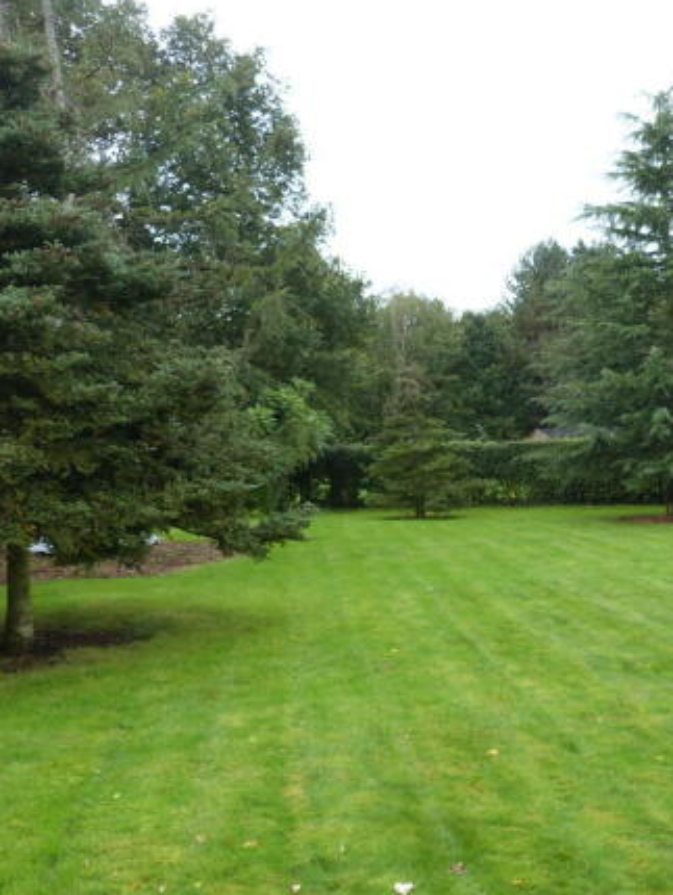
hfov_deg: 33.2
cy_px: 451
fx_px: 1088
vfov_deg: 44.8
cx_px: 557
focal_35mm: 42
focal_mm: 5.4
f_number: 3
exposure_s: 1/80
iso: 100
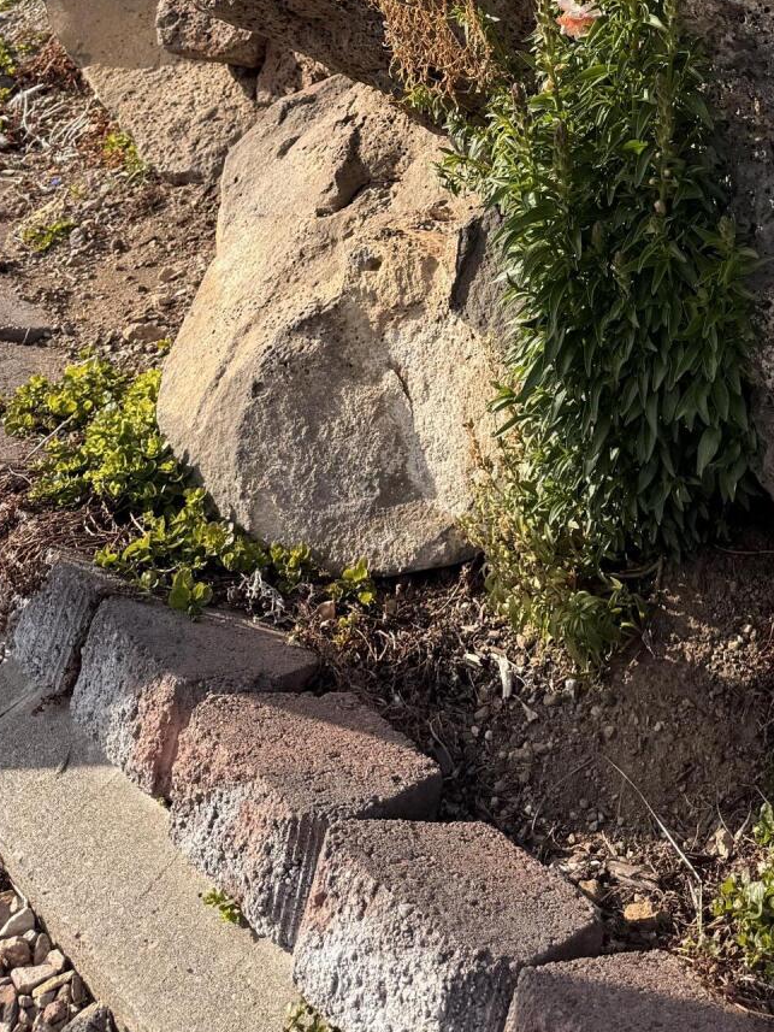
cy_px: -114
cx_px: 675
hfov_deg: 25.4
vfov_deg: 30.6
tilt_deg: -13.0
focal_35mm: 56
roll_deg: -0.7
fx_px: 1669
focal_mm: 6.76
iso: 80
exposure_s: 1/2370
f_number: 1.78
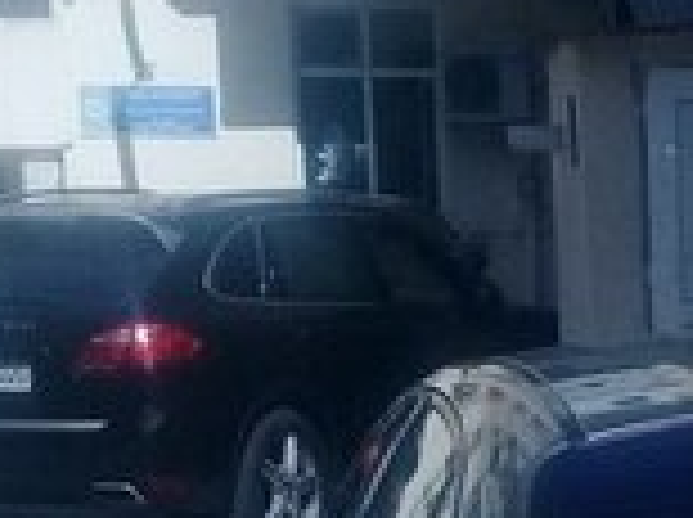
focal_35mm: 133
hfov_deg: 14.3
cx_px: 886
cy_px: 827
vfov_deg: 10.6
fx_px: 2658
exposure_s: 1/1754
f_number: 2.2
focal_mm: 3.3
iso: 64
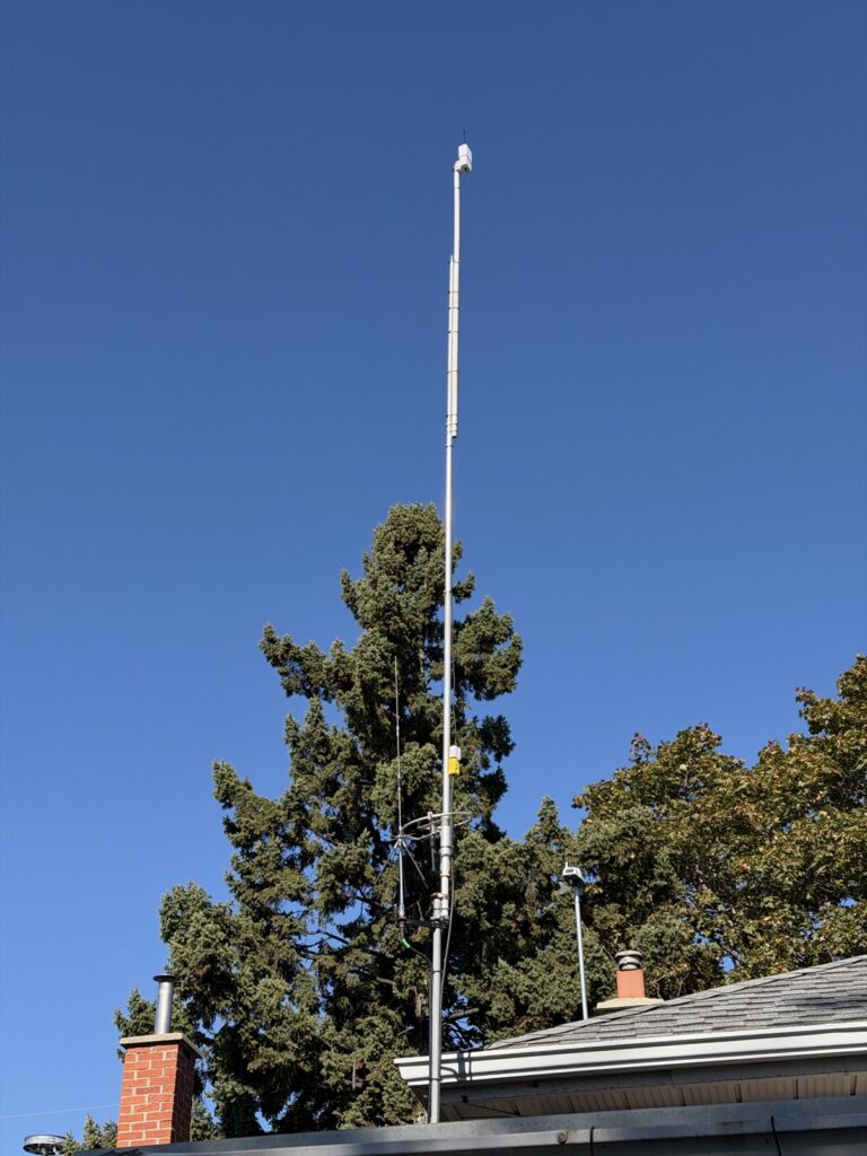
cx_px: 434
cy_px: 578
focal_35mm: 48
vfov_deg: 39.7
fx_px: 1603
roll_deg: +1.6
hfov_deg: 30.3
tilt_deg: +34.1
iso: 64
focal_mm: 6.76
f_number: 1.78
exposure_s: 1/2577
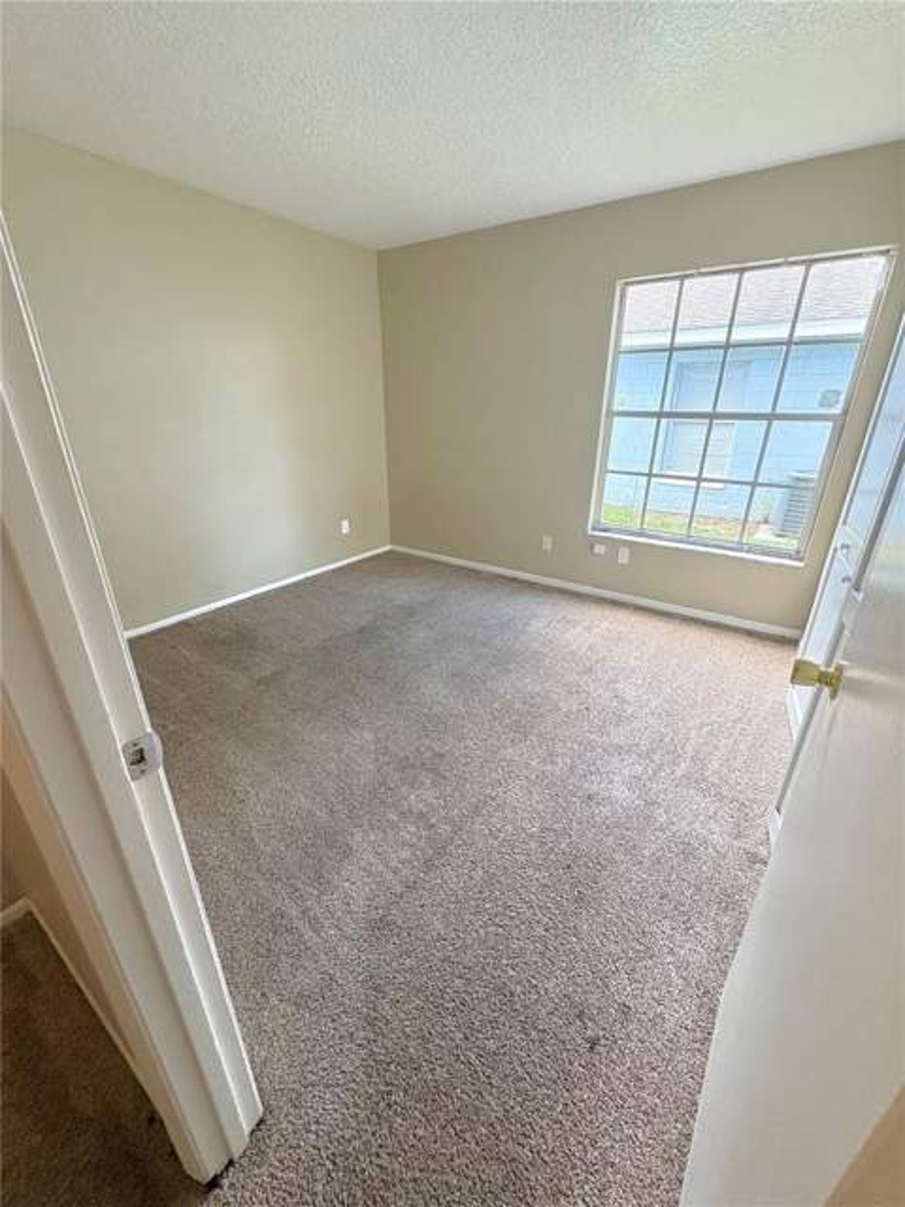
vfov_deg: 102.1
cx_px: 452
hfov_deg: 85.7
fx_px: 488
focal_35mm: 14
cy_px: 604
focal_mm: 2.22
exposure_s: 1/120
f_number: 2.2
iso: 400
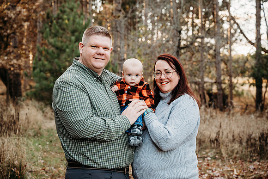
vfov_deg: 19.5
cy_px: 90
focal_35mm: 70
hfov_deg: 28.8
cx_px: 134
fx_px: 521
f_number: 5
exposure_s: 1/200
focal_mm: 70
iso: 640
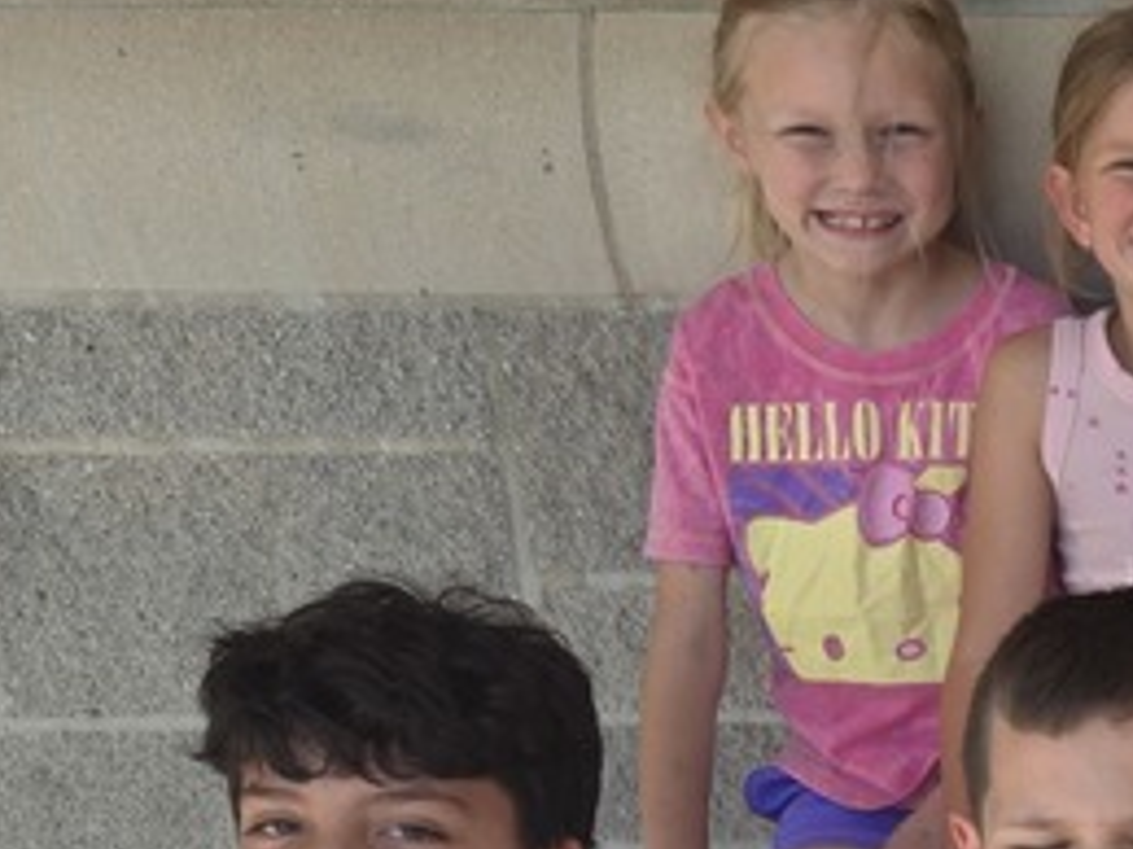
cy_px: 1103
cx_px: 2012
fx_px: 2977
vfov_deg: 15.4
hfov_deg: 17.6
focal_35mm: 91
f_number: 1.8
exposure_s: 1/816
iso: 25
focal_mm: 5.4
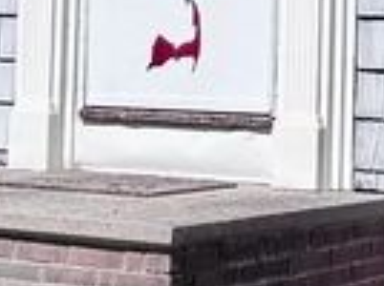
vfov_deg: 7.9
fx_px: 2037
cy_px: -92
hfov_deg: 10.4
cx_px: 559
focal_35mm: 184
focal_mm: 6.76
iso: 80
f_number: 1.78
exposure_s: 1/7092
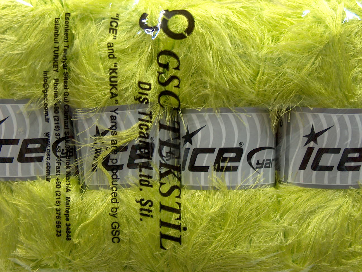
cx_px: 181
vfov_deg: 24.1
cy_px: 136
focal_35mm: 61
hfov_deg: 31.6
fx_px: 639
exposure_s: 1/3.52
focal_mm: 12.53
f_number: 2.9
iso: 100
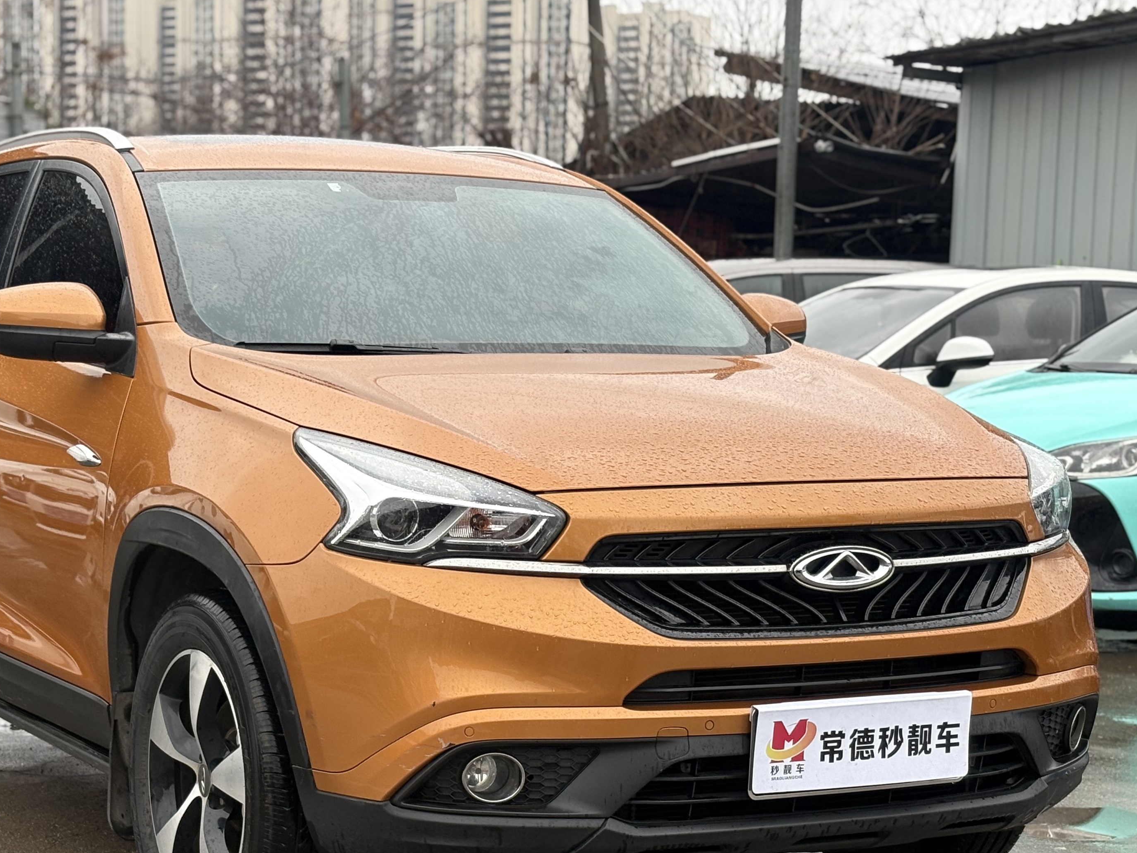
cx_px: 469
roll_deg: -0.5
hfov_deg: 25.6
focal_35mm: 76
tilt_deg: -6.3
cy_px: 562
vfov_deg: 19.3
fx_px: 2496
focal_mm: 5.96
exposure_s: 1/104
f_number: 1.6
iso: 50
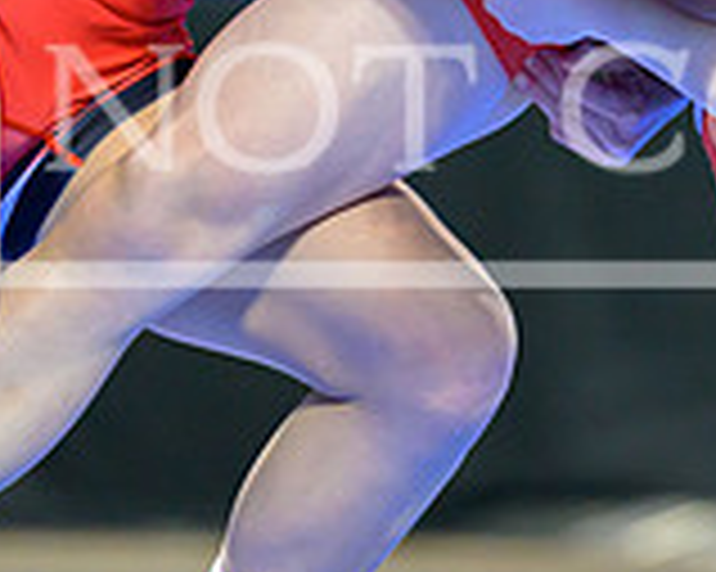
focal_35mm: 774
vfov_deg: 2.0
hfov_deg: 2.5
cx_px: 513
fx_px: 16392
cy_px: 79
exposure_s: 1/800
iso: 3200
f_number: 2.8
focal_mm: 200
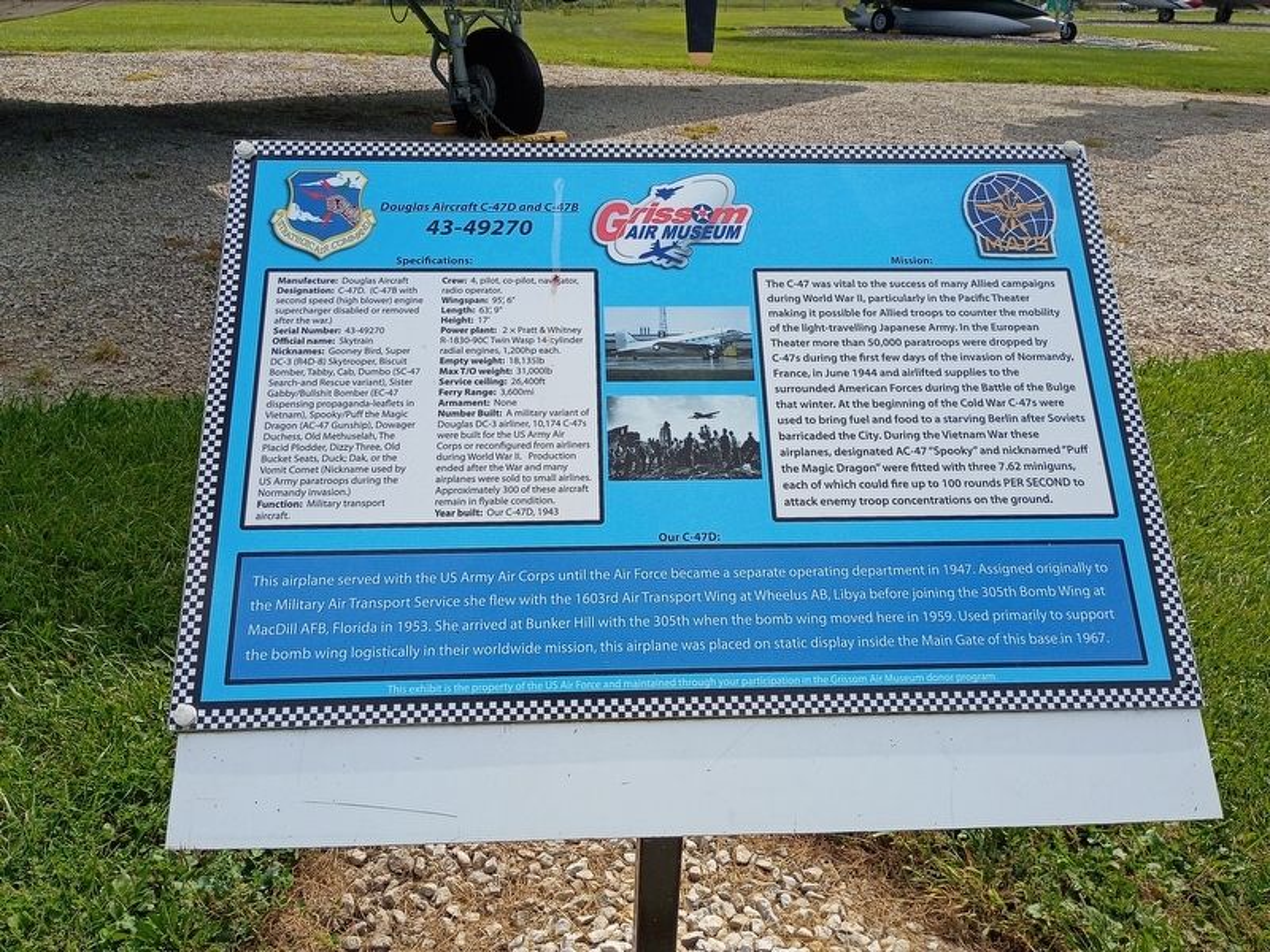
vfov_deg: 48.2
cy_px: 476
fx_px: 1064
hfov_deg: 61.7
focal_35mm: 29
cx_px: 635
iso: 100
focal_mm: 4.27
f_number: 1.8
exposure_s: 1/1225
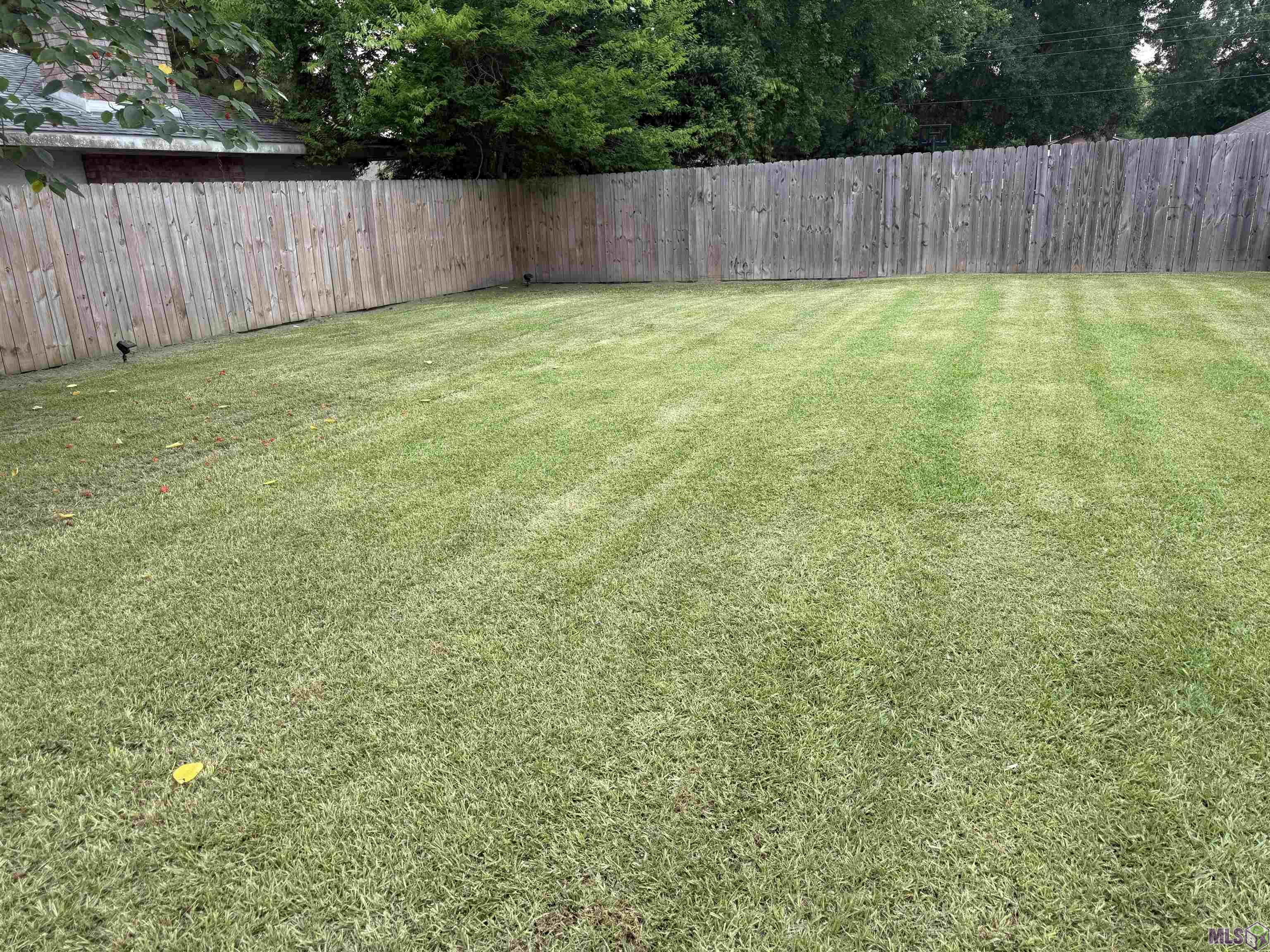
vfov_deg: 56.8
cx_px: 635
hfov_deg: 71.6
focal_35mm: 24
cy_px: 476
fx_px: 881
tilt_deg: -16.8
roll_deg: +2.4
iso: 80
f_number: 1.78
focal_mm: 6.76
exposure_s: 1/368
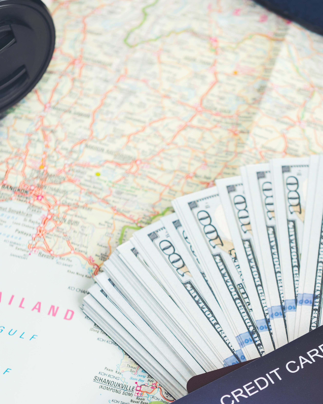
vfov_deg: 12.5
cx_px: 234
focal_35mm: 154
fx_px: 1840
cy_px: 283
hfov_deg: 10.0
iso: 250
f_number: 5
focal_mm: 70
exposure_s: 1/160
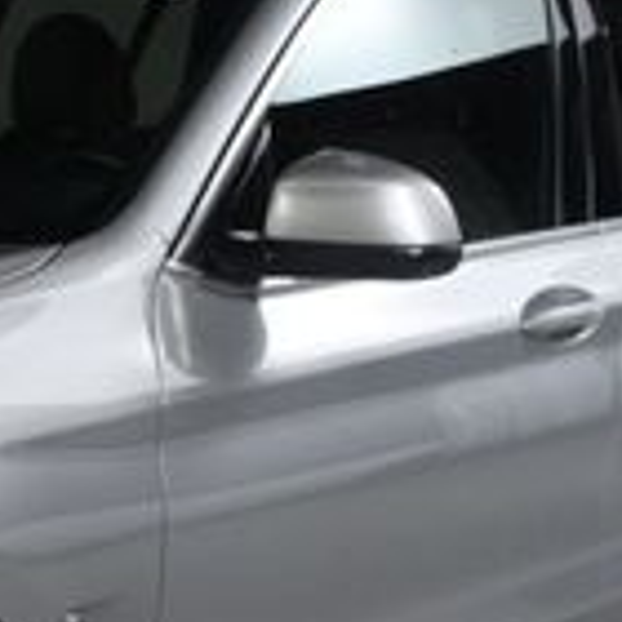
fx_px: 2602
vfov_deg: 13.5
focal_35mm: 128
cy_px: 533
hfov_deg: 13.2
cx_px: -182
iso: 100
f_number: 11
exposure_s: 1/160
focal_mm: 22
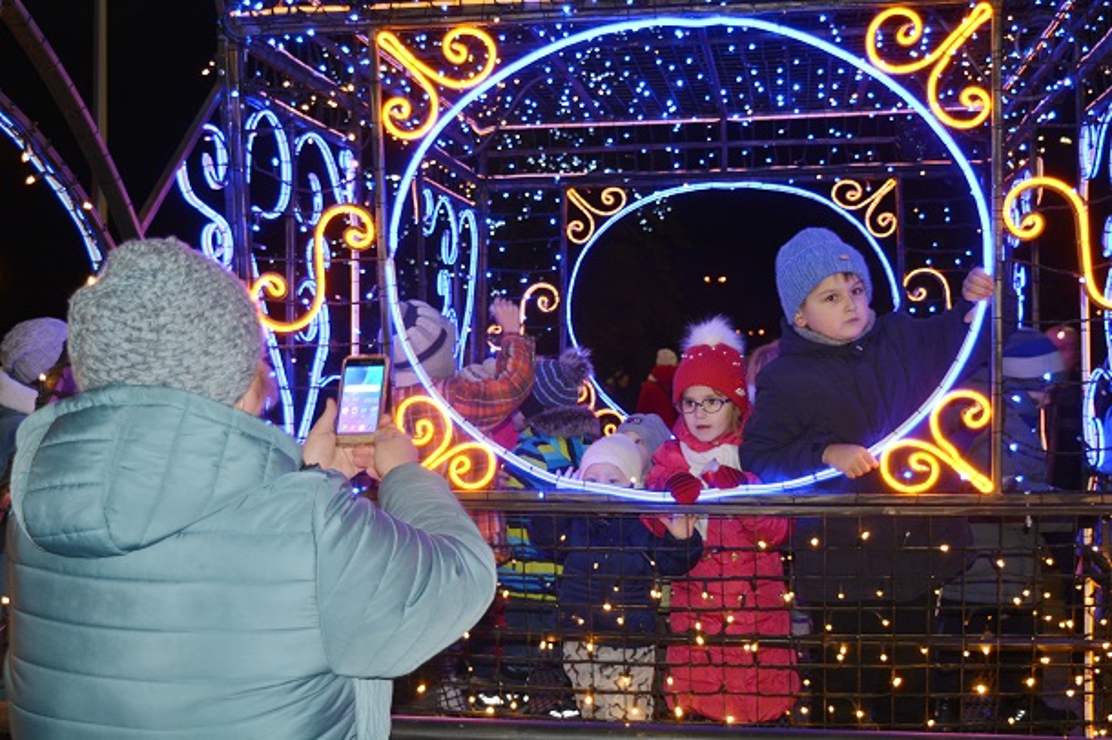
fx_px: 1389
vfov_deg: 29.8
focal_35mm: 45
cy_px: 370
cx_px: 556
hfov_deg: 43.6
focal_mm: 30
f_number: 4.2
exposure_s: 1/60
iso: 450
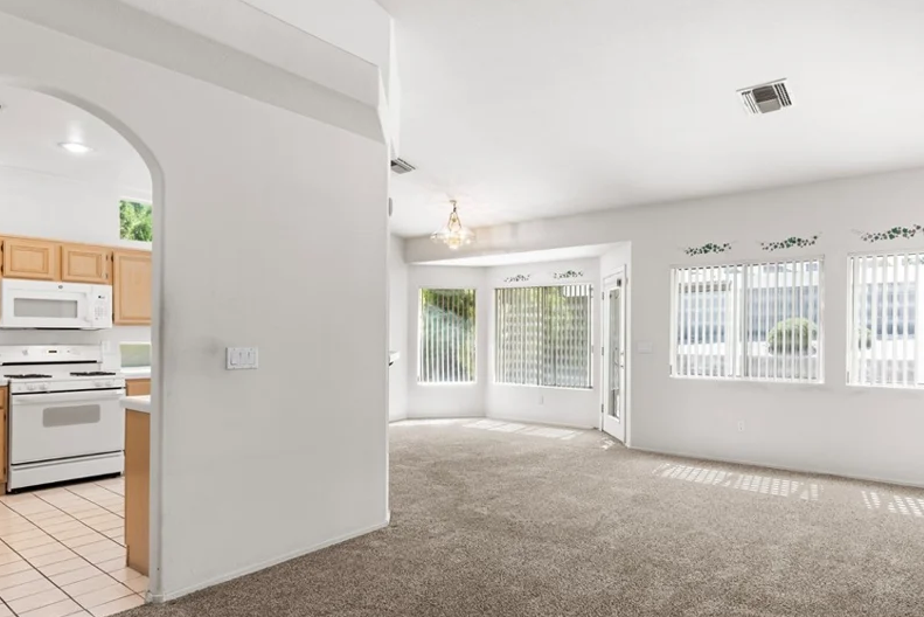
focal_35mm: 22
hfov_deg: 77.9
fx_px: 565
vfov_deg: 57.2
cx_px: 541
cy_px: 339
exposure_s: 1/25
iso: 400
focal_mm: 17
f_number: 8
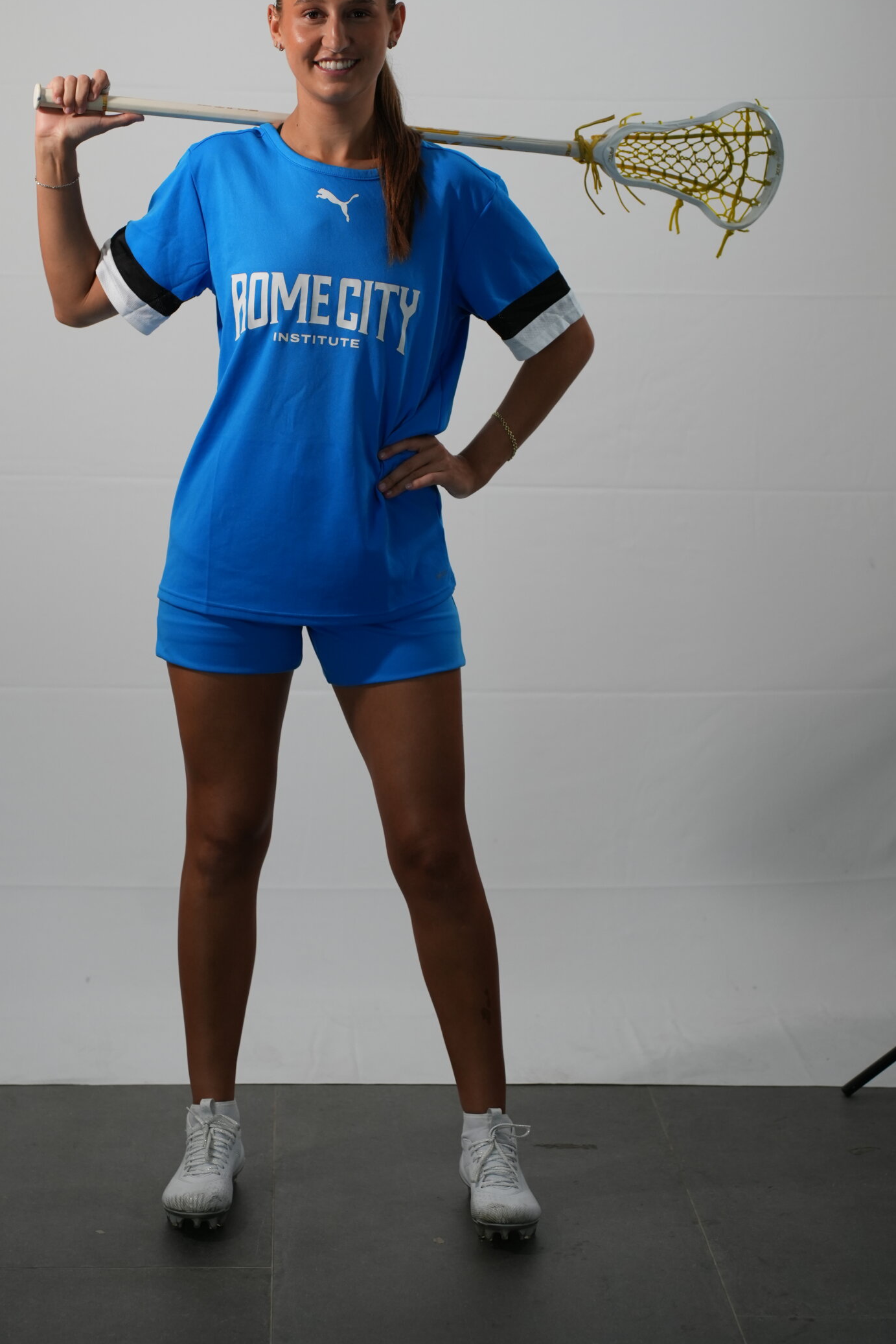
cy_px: 550
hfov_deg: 17.3
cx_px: 351
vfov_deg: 25.6
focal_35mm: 79
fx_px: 2949
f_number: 2.8
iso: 800
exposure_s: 1/200
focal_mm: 64
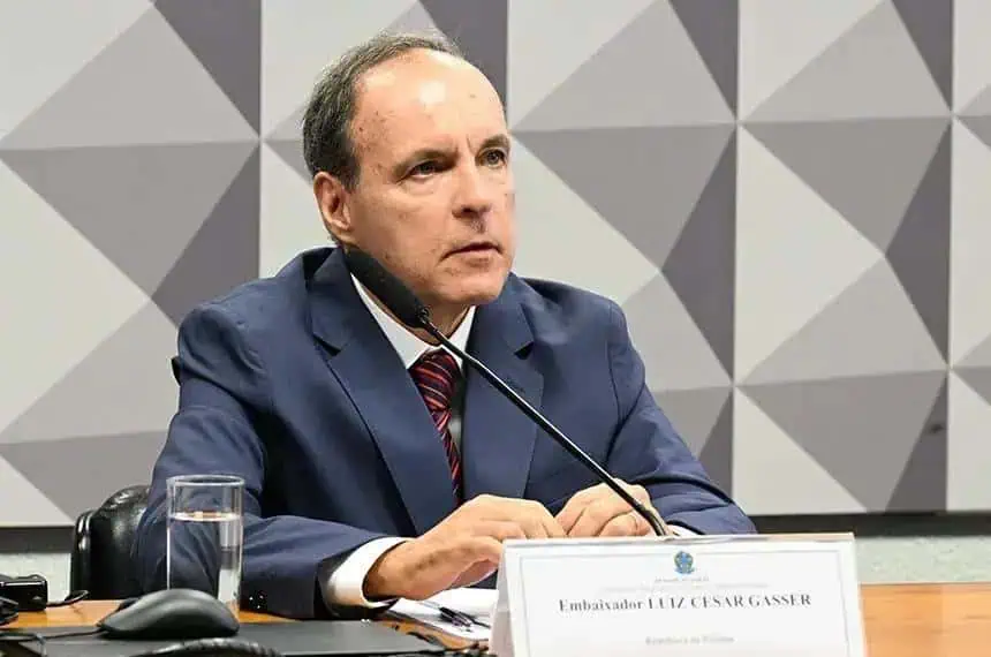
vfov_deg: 6.8
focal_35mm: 200
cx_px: 496
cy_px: 328
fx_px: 5495
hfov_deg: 10.3
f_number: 8
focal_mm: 200
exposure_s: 1/100
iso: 6400
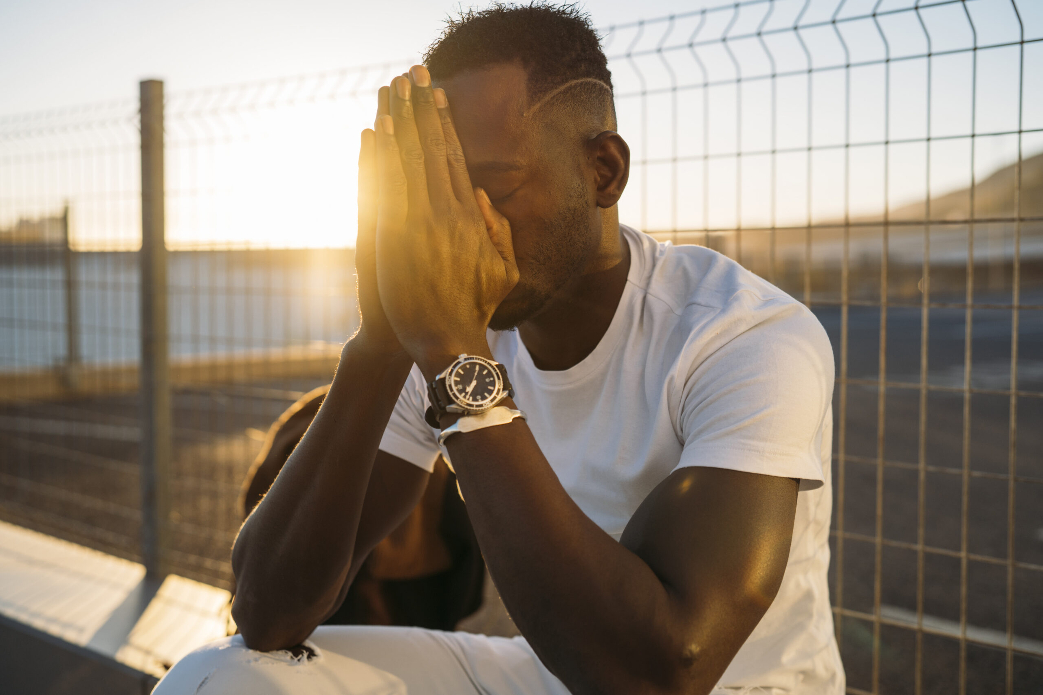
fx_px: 1159
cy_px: 348
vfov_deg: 33.4
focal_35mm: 40
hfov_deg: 48.5
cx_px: 522
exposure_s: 1/1250
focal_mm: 40
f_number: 2.8
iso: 320
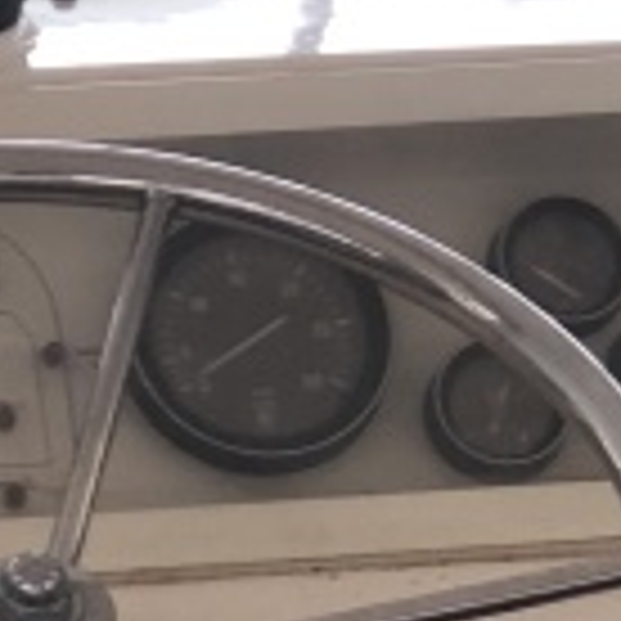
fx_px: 5927
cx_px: 0
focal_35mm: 292
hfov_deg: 6.0
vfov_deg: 6.0
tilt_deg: -21.9
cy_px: 747
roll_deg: -0.1
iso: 40
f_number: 2.8
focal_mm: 6.6
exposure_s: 1/30
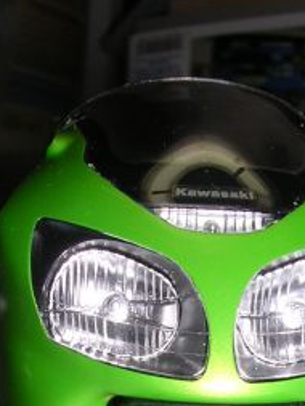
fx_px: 1127
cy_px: 457
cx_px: 226
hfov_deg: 15.4
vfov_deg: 19.5
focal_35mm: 96
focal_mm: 5.8
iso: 100
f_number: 5.6
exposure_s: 1/60.1
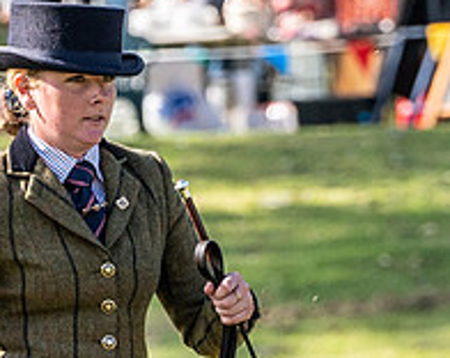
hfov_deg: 2.6
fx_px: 10009
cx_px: -132
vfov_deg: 2.0
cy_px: 521
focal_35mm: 753
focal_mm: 135
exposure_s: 1/2000
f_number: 4
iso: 400
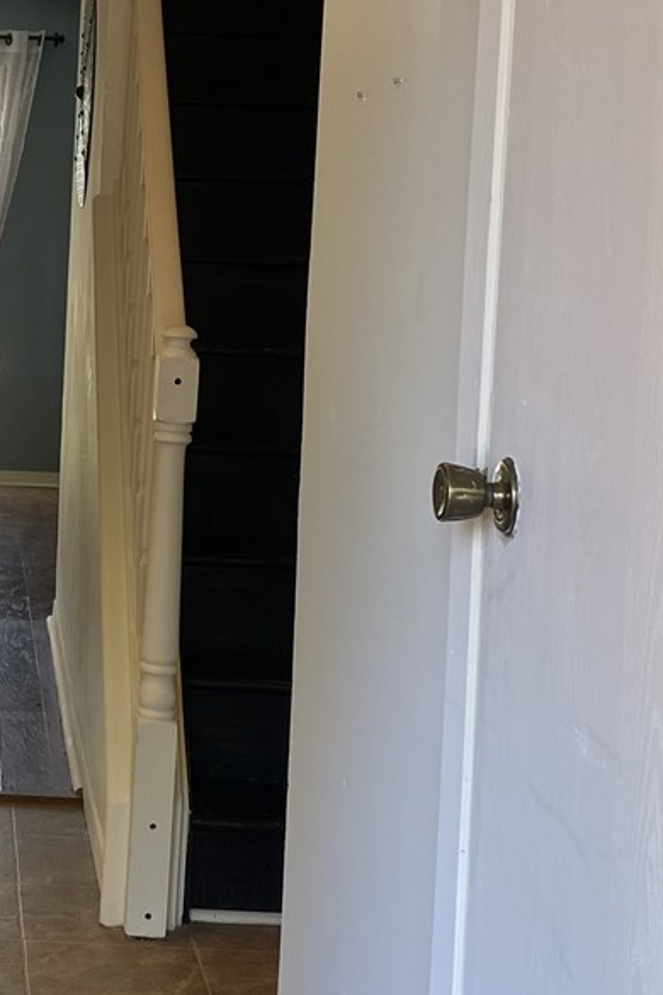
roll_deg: -2.4
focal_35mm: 71
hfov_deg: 18.6
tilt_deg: -1.6
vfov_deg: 28.3
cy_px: 323
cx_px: -34
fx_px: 1961
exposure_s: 1/60
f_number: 1.8
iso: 64
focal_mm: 4.25
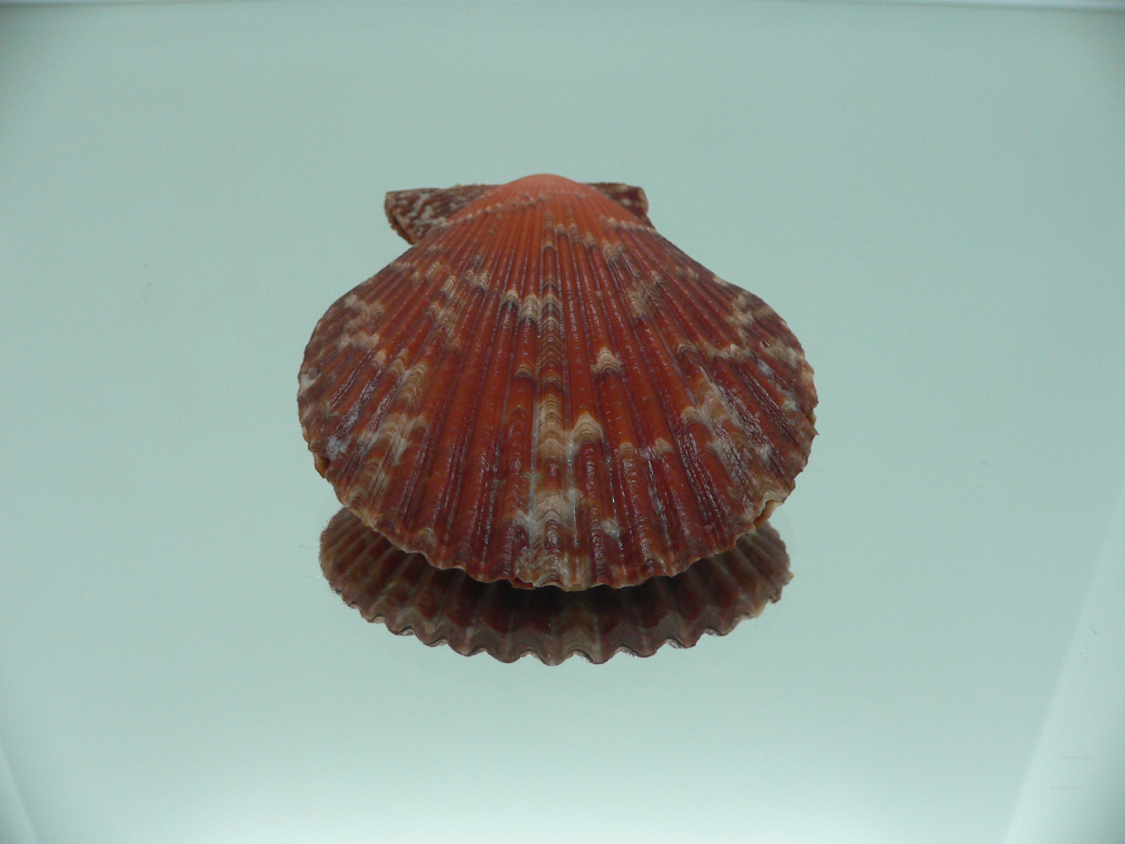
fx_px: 1137
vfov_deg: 40.7
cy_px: 422
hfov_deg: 52.6
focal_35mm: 35
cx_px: 562
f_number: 2.8
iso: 150
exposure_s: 1/60
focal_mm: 4.6
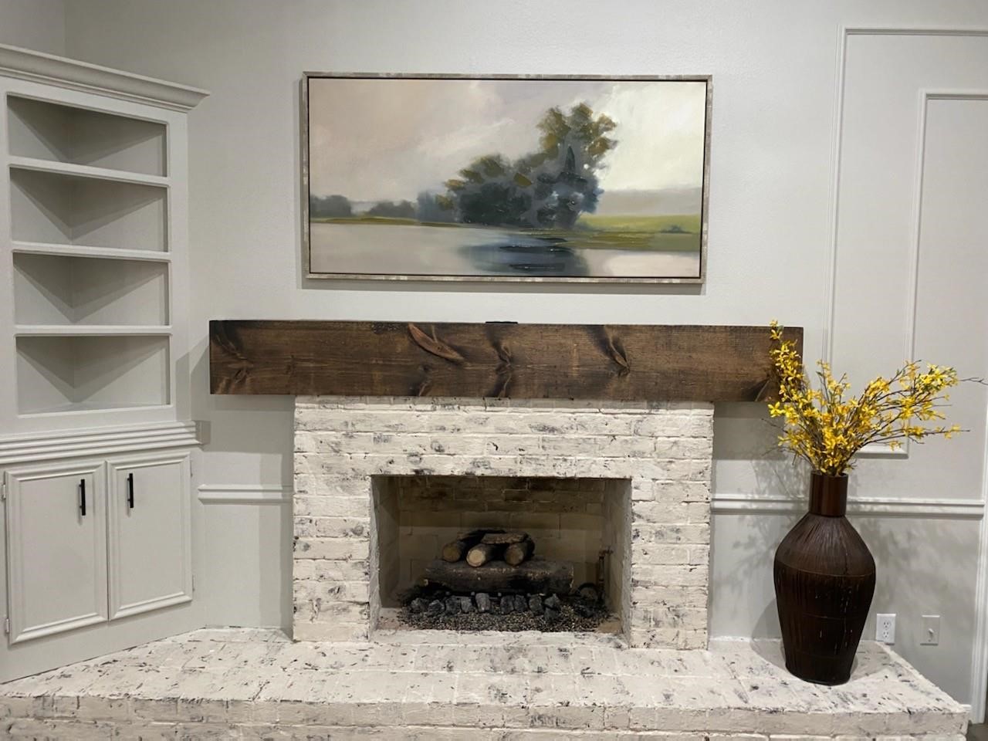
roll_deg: -0.8
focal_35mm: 26
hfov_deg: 67.3
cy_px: 370
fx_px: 742
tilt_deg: -3.0
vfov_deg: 53.1
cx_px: 494
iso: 250
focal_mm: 4.25
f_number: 1.8
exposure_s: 1/60
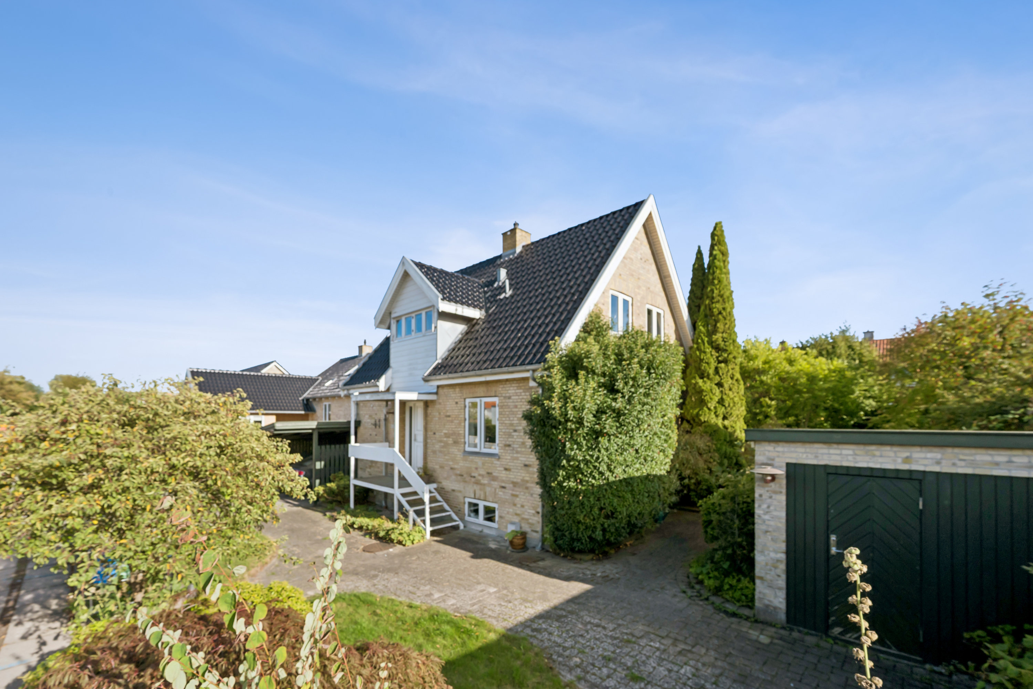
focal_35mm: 14
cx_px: 516
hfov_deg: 104.3
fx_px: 402
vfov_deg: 81.2
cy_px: 344
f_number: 6.3
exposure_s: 1/1250
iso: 400
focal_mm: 14
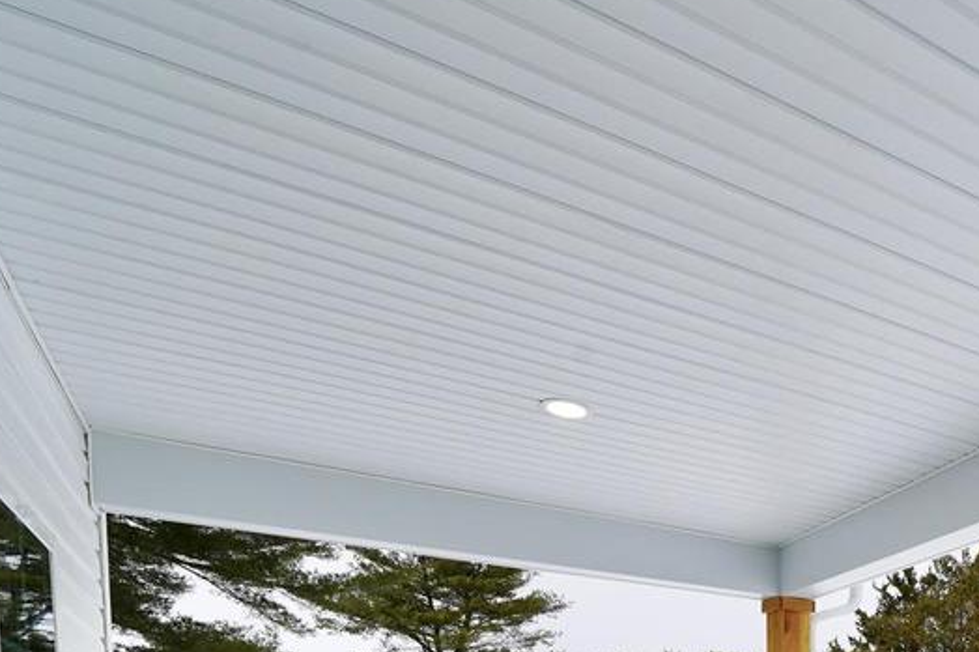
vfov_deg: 31.3
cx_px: 988
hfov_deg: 47.2
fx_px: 897
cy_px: 839
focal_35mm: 33
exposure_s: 1/200
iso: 100
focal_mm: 12
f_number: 10
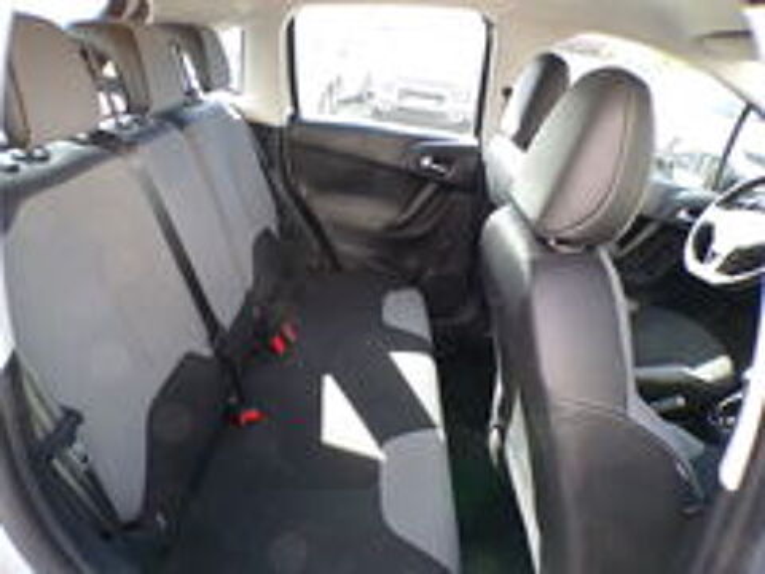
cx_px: 382
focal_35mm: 24
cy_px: 287
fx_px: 530
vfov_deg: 56.8
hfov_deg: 71.6
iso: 100
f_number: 3
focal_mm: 4.3
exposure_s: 1/56
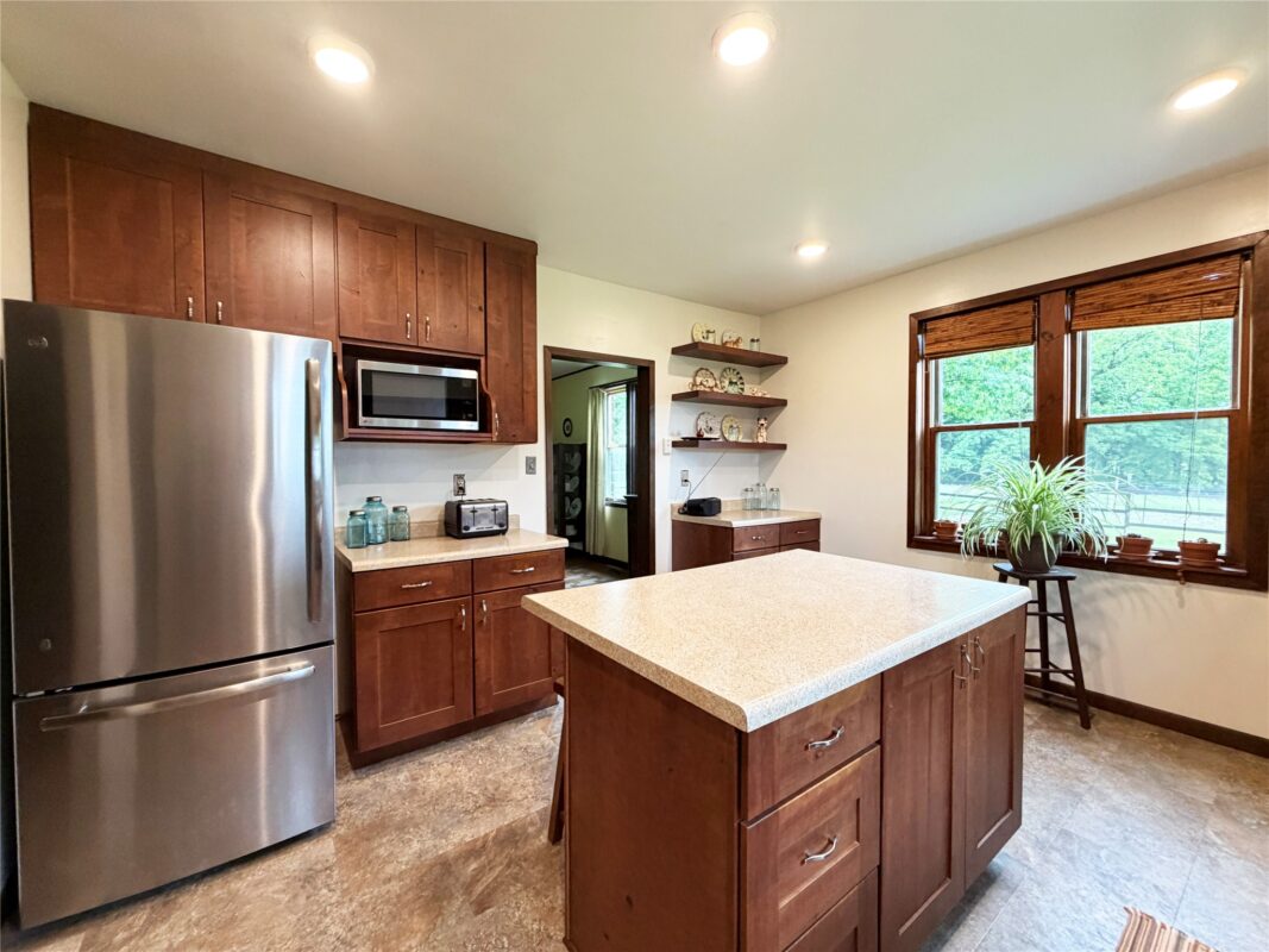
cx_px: 634
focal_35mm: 14
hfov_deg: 102.1
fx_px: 513
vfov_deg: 85.7
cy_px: 476
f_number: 2.2
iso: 320
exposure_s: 1/60
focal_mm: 2.22
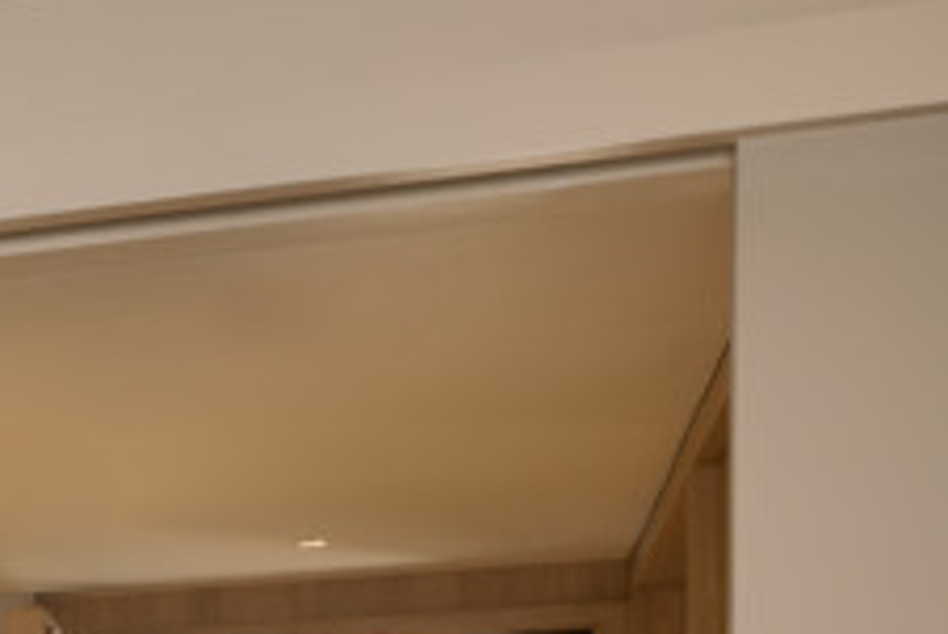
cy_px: 1073
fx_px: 3136
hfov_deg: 11.7
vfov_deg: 10.9
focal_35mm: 119
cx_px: -1716
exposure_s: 1/2
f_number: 8
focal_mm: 21
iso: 100
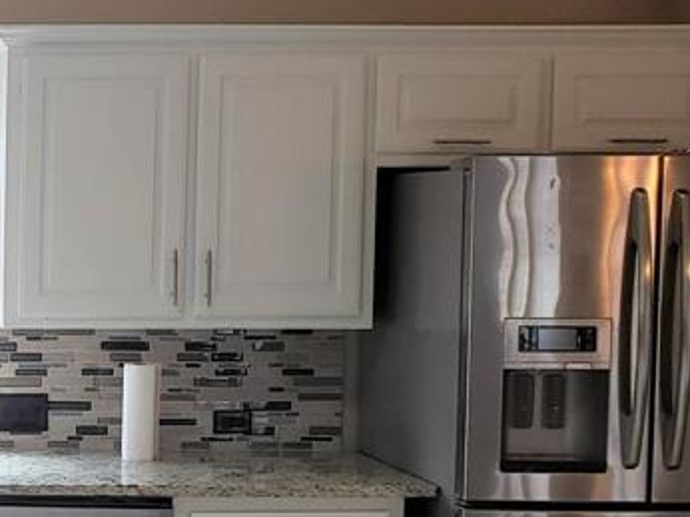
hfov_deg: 22.9
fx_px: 1534
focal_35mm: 77
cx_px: -175
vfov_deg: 19.1
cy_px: 332
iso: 100
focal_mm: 4.3
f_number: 2.4
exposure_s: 1/60
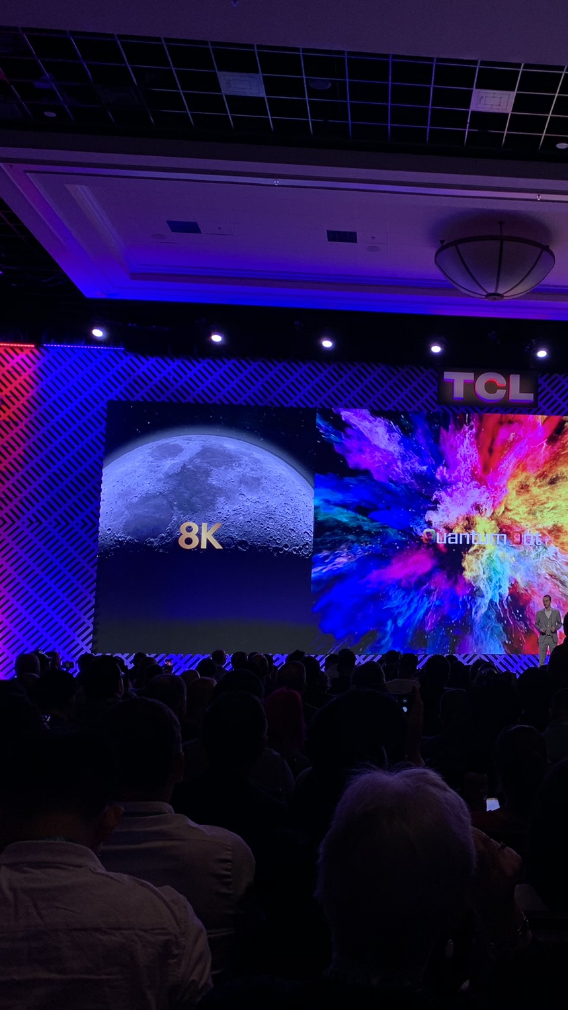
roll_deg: -0.2
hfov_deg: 30.1
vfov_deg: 52.8
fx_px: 1017
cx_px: 489
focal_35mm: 38
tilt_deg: +7.7
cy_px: 507
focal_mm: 4.25
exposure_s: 1/49
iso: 50
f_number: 1.8
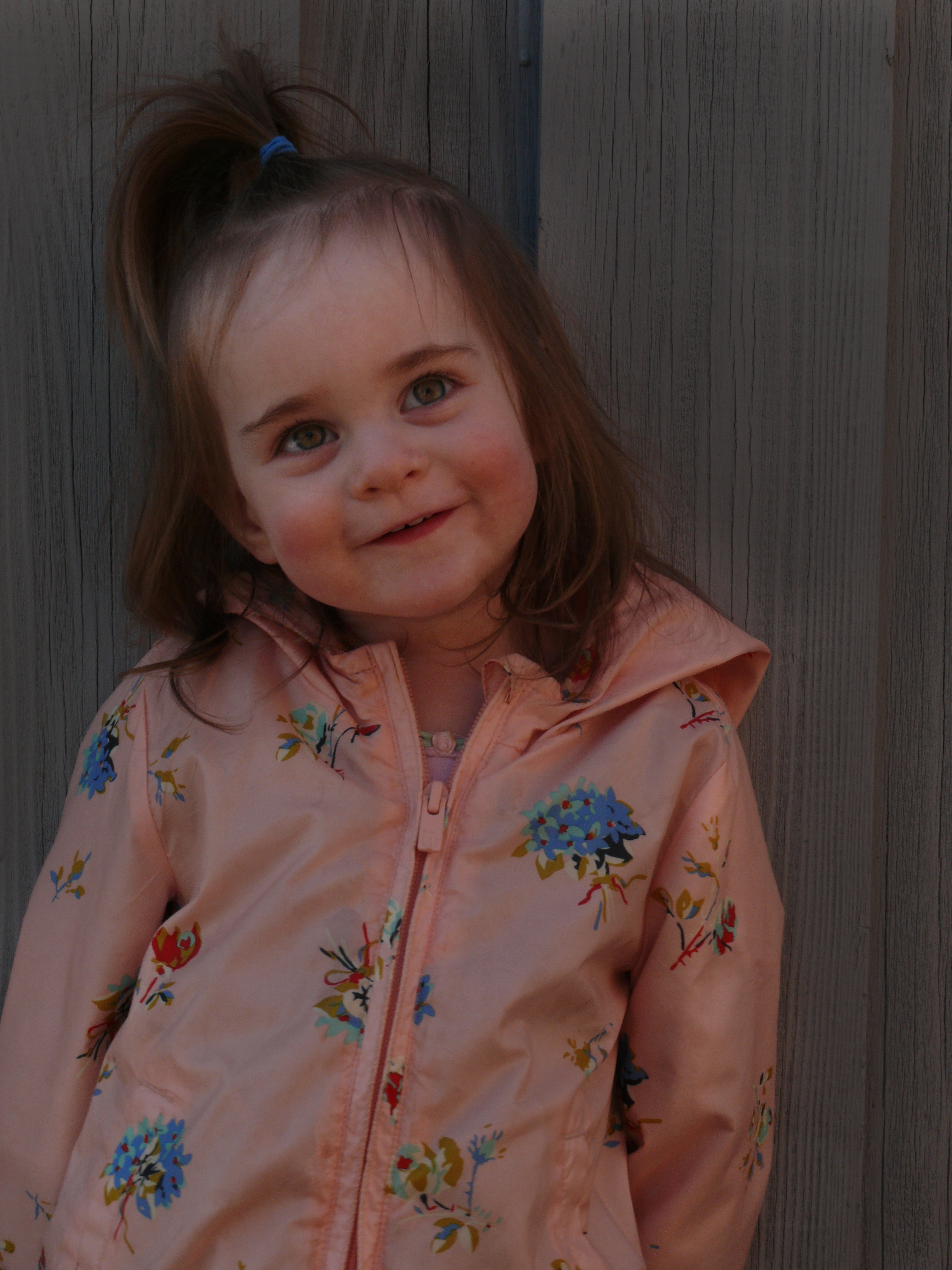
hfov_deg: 14.8
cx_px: 476
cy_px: 635
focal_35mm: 100
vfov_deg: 19.6
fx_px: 3667
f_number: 11
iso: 100
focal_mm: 21.2
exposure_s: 1/60
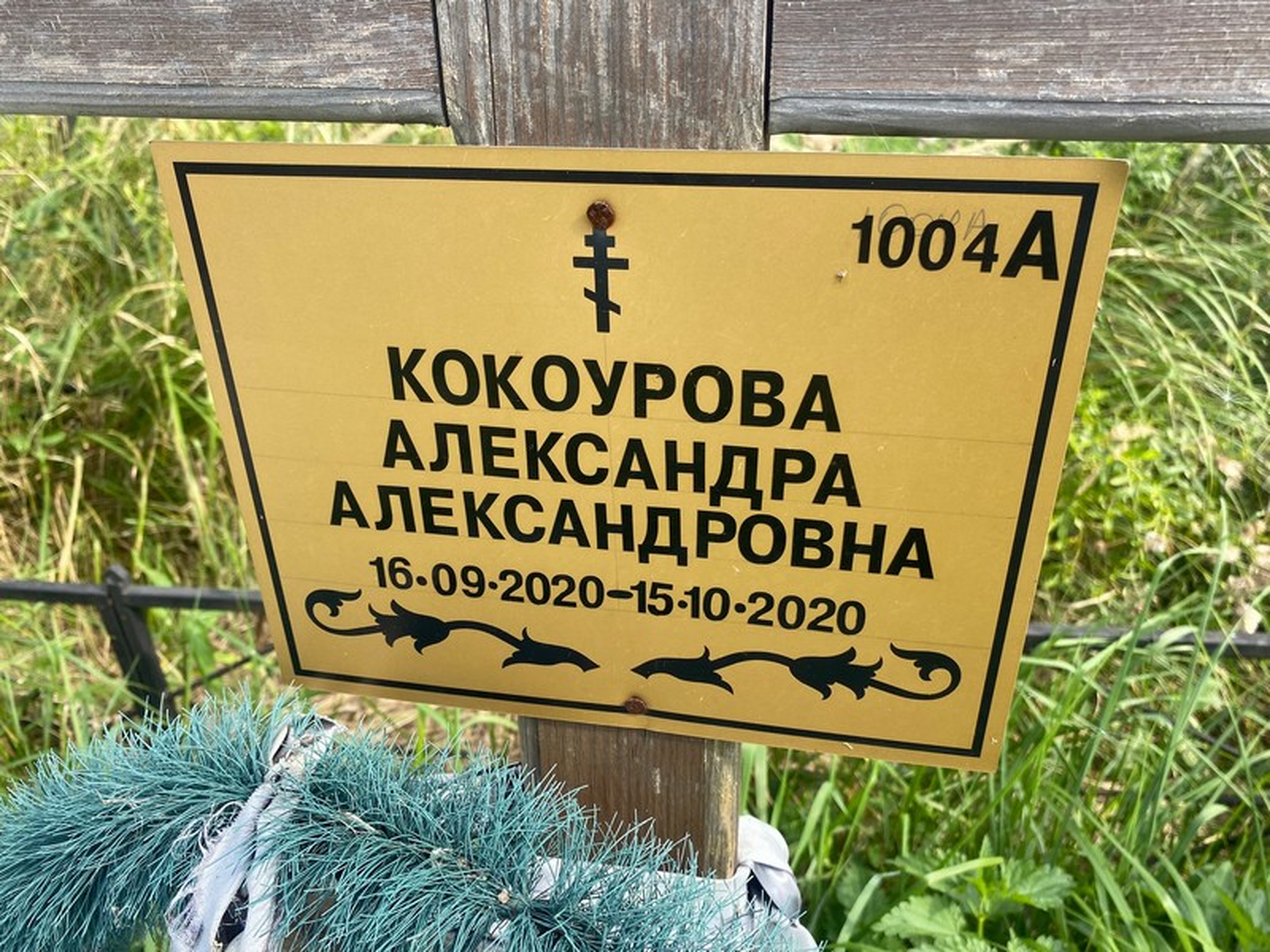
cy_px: 476
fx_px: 954
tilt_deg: -28.1
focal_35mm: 26
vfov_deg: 53.1
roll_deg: +1.8
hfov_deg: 67.3
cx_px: 635
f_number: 1.8
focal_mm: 4.25
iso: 32
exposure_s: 1/384
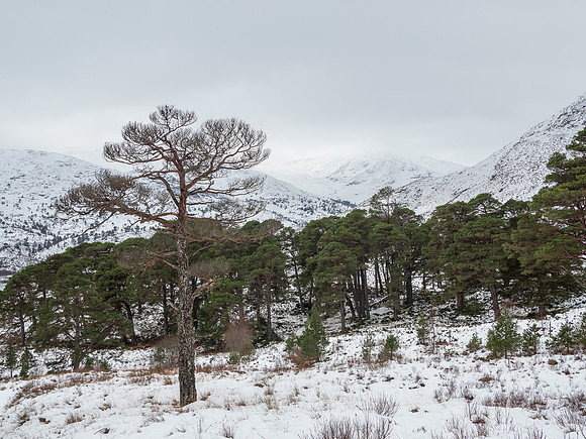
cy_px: 220
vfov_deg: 32.9
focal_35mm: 44
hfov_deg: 42.9
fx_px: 745
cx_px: 293
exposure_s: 1/125
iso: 200
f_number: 6.3
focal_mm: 22
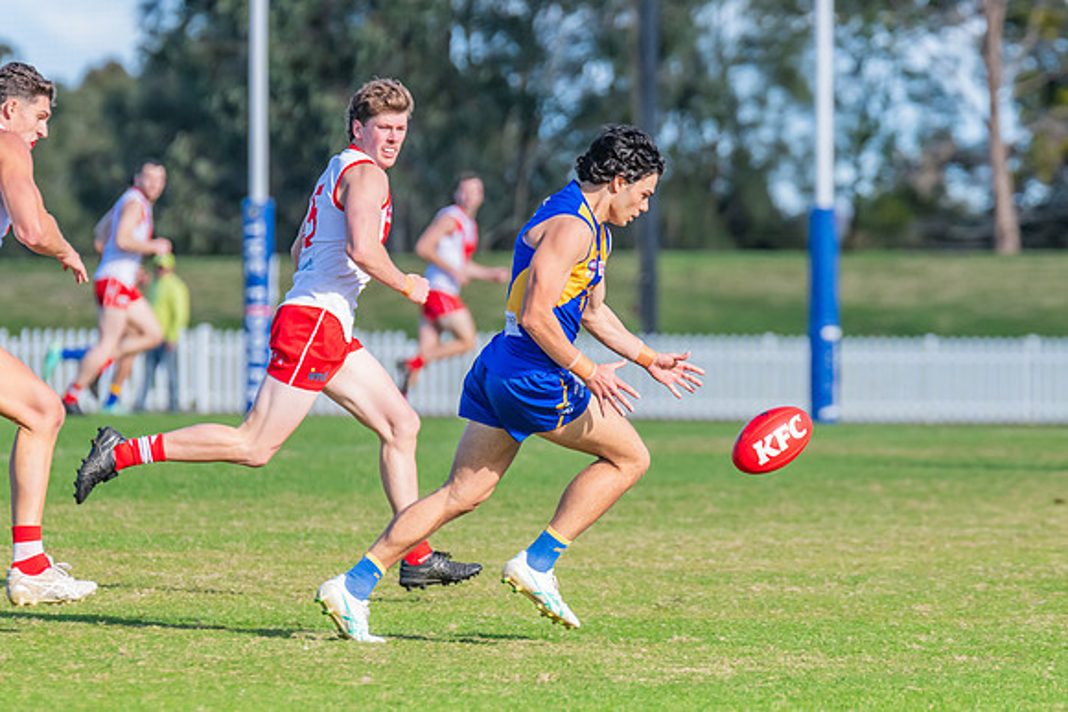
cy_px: 390
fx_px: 14135
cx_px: 690
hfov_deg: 4.3
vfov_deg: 2.9
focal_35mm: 476
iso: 800
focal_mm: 360
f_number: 7.1
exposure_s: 1/1250
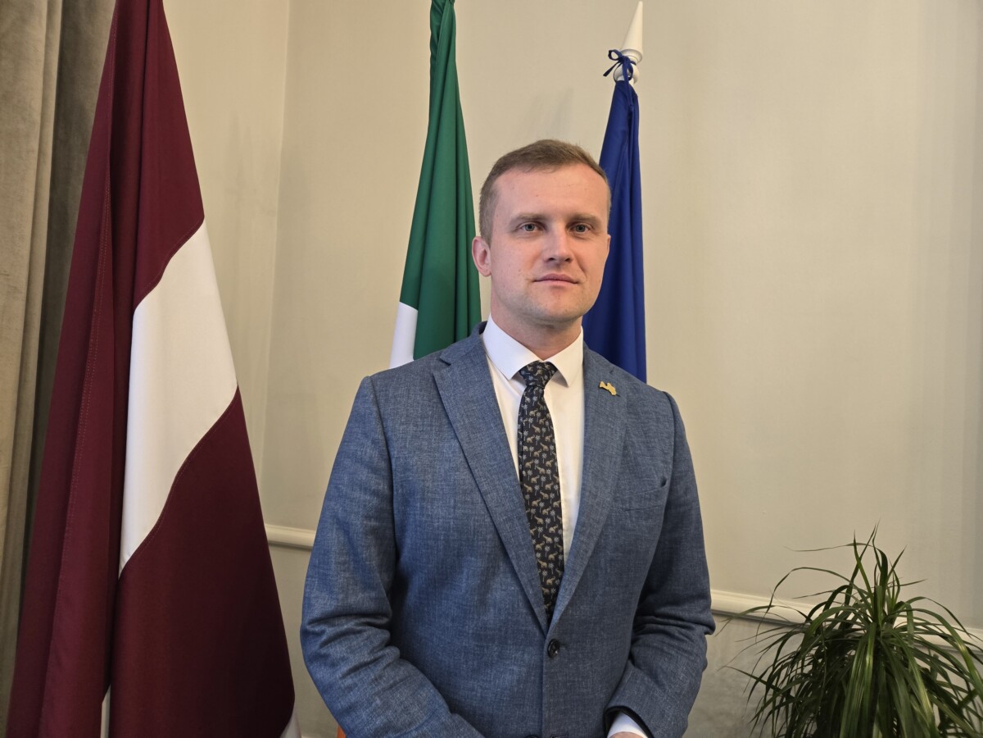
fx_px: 653
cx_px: 492
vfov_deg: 58.9
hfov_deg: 73.9
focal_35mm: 23
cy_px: 369
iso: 320
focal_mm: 5.4
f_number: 1.8
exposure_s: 1/100
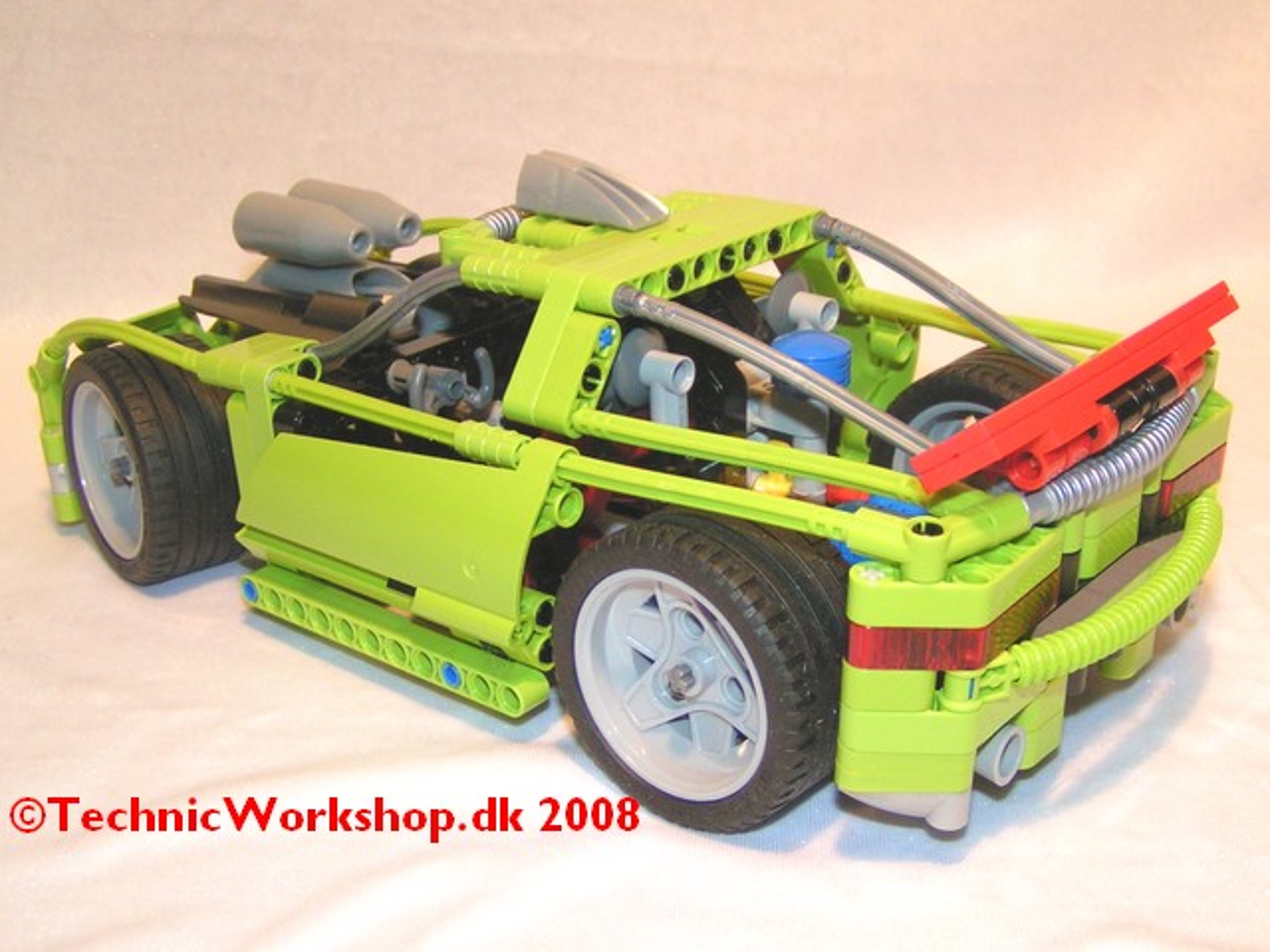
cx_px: 635
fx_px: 1394
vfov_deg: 37.7
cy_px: 476
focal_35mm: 38
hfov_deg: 49.0
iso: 200
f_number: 2.8
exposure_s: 1/40
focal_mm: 5.8
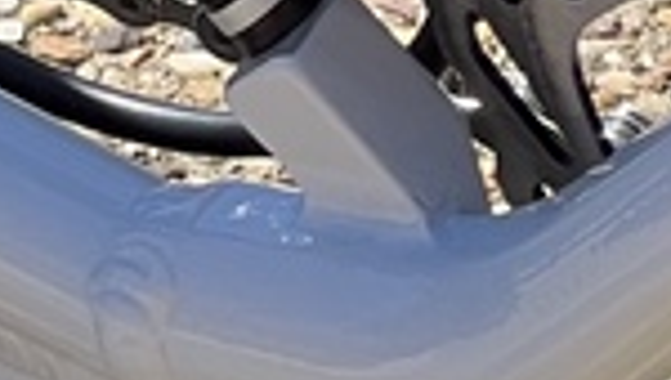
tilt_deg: -38.9
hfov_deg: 3.2
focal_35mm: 669
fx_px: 11924
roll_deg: +2.2
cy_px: 1068
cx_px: -268
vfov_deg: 1.8
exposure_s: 1/350
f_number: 2.8
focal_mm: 9
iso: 32
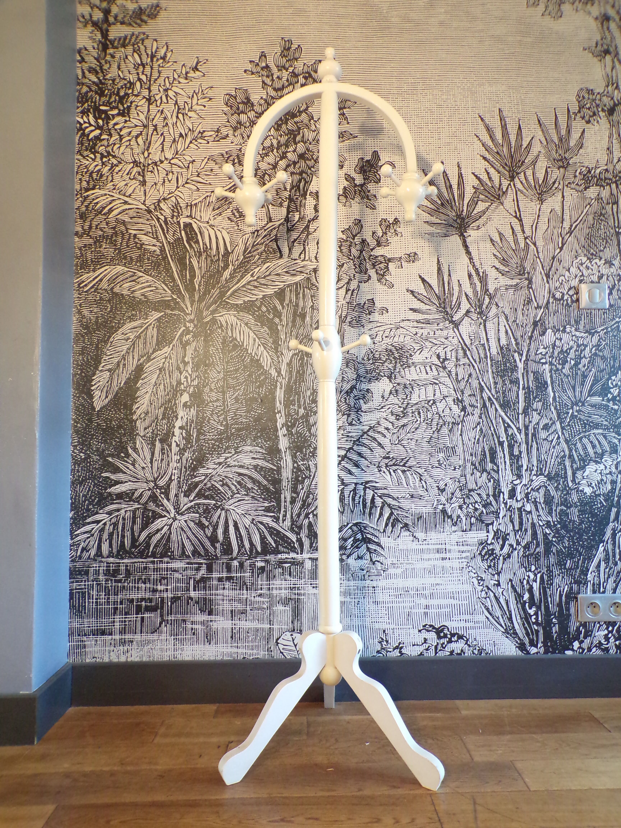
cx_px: 310
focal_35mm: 24
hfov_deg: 56.8
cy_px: 414
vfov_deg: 71.6
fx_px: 574
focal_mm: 4.3
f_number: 3
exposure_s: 1/17
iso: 355
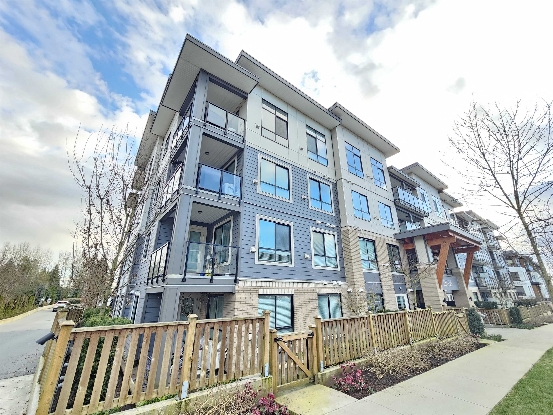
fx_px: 208
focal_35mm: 13
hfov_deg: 106.2
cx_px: 276
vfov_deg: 89.9
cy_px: 208
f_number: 2.2
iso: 80
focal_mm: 2.2
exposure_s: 1/60
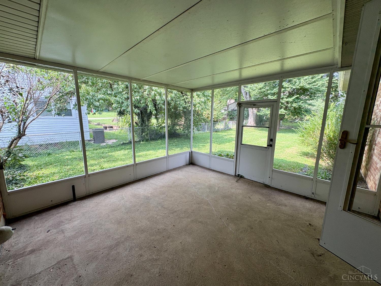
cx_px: 190
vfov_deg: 85.7
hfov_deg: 102.1
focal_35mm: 14
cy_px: 143
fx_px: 154
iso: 40
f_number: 2.2
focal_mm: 2.22
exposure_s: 1/115
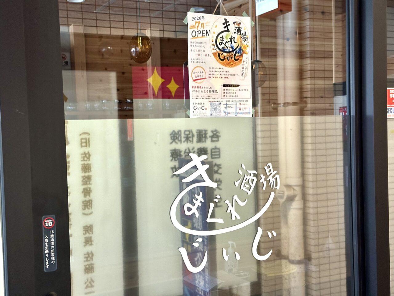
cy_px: 148
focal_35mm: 48
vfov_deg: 30.3
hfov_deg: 39.7
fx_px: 546
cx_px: 197
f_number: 1.78
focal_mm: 6.86
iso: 250
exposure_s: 1/40
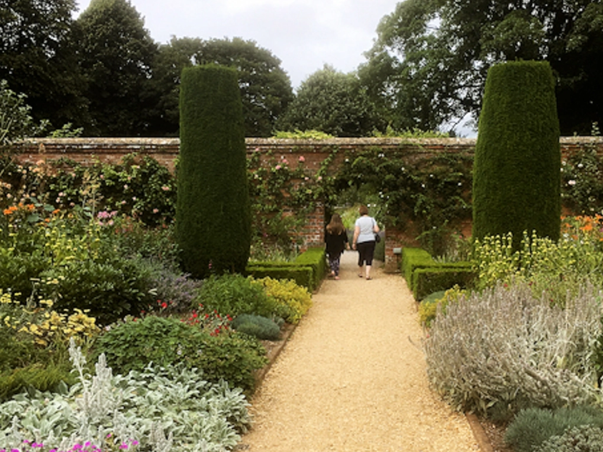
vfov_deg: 35.1
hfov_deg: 45.7
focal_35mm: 41
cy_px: 252
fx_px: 714
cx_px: 336
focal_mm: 4.15
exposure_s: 1/827
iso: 25
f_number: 2.2
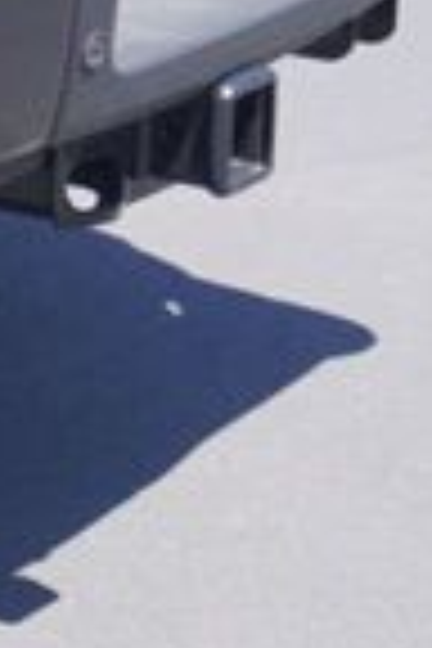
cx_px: -1526
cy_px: -306
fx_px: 4042
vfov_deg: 9.0
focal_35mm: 225
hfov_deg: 5.2
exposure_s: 1/160
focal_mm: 21
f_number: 6.3
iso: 100
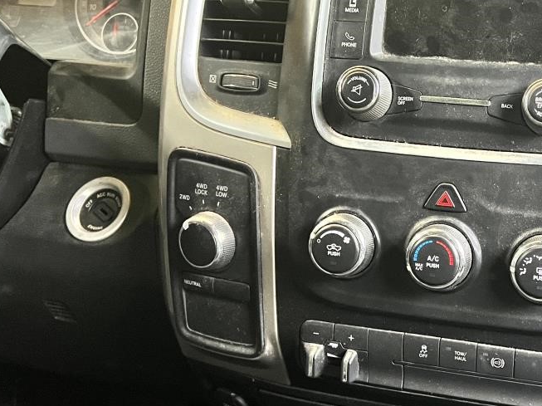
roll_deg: -0.2
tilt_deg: -15.7
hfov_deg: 35.7
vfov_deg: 28.5
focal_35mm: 51
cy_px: 212
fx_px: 798
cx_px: 468
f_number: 1.5
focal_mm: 5.7
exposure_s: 1/40
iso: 500
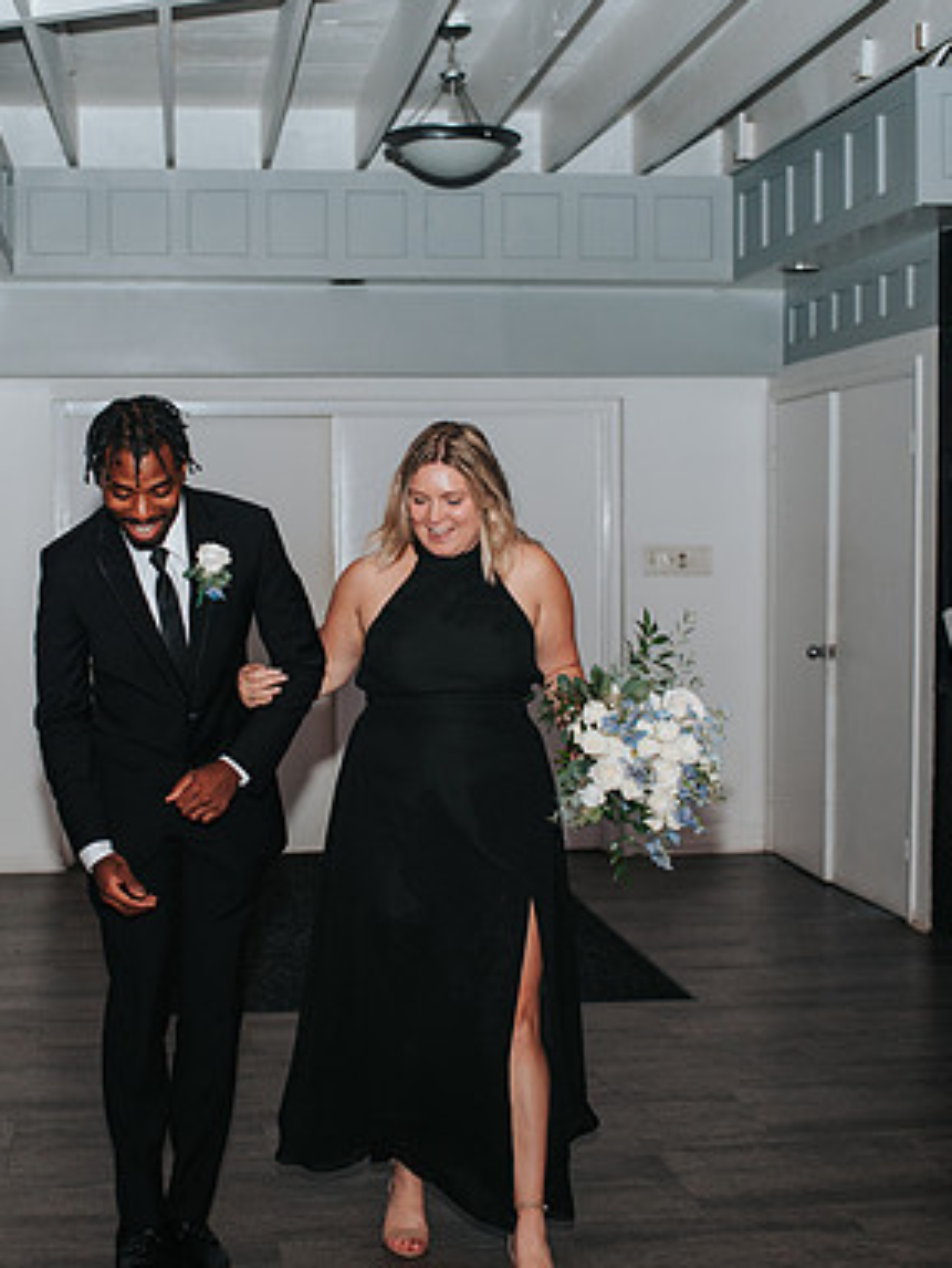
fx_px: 1978
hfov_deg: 26.9
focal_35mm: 54
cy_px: 621
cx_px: 317
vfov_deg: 35.5
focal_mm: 35
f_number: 2.8
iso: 1000
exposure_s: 1/200
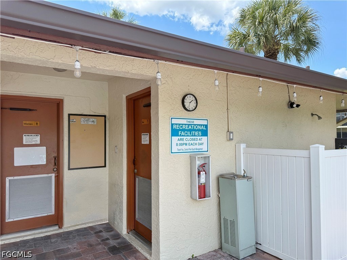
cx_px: 174
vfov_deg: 56.8
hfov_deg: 71.6
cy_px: 130
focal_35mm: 24
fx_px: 241
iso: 100
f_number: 1.78
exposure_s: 1/1812
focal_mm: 6.76
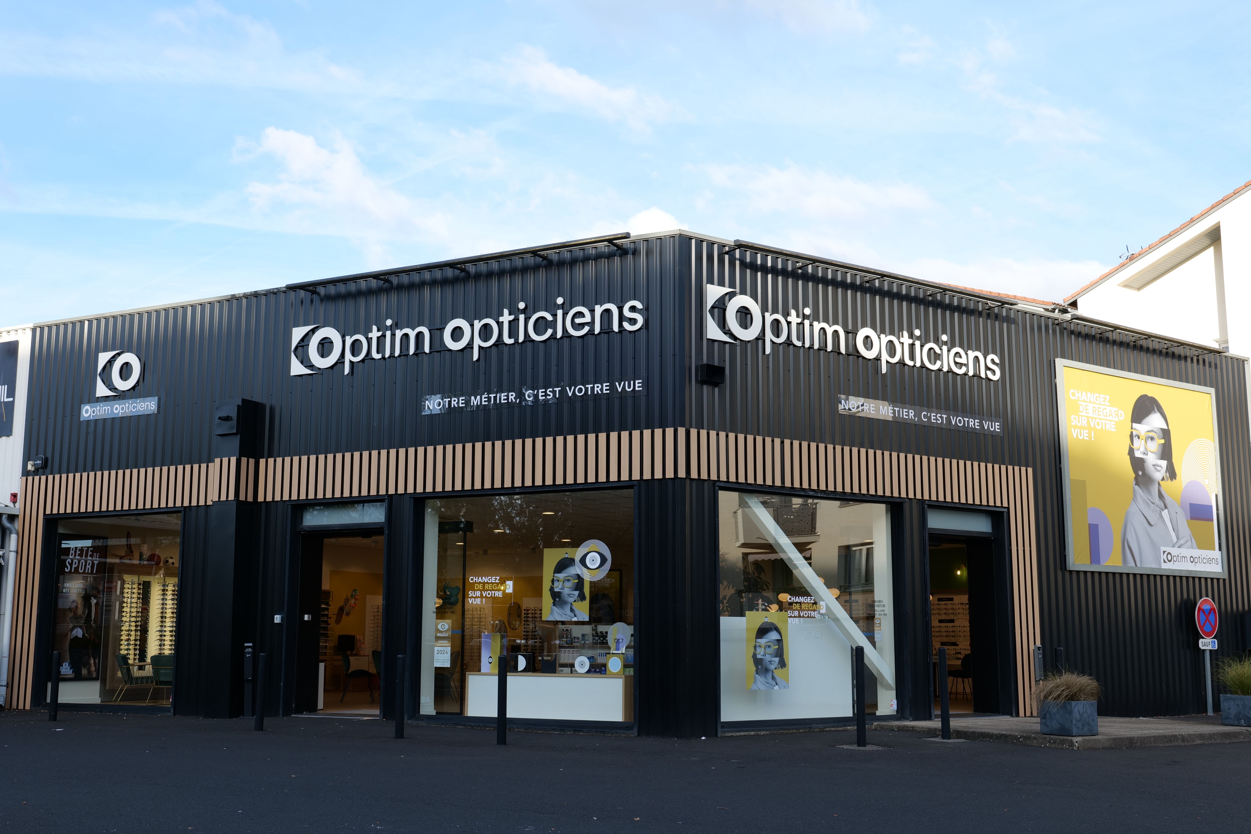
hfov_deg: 49.6
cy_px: 417
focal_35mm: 39
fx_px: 1355
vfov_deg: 34.2
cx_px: 626
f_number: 13
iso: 250
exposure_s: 1/60
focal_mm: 39
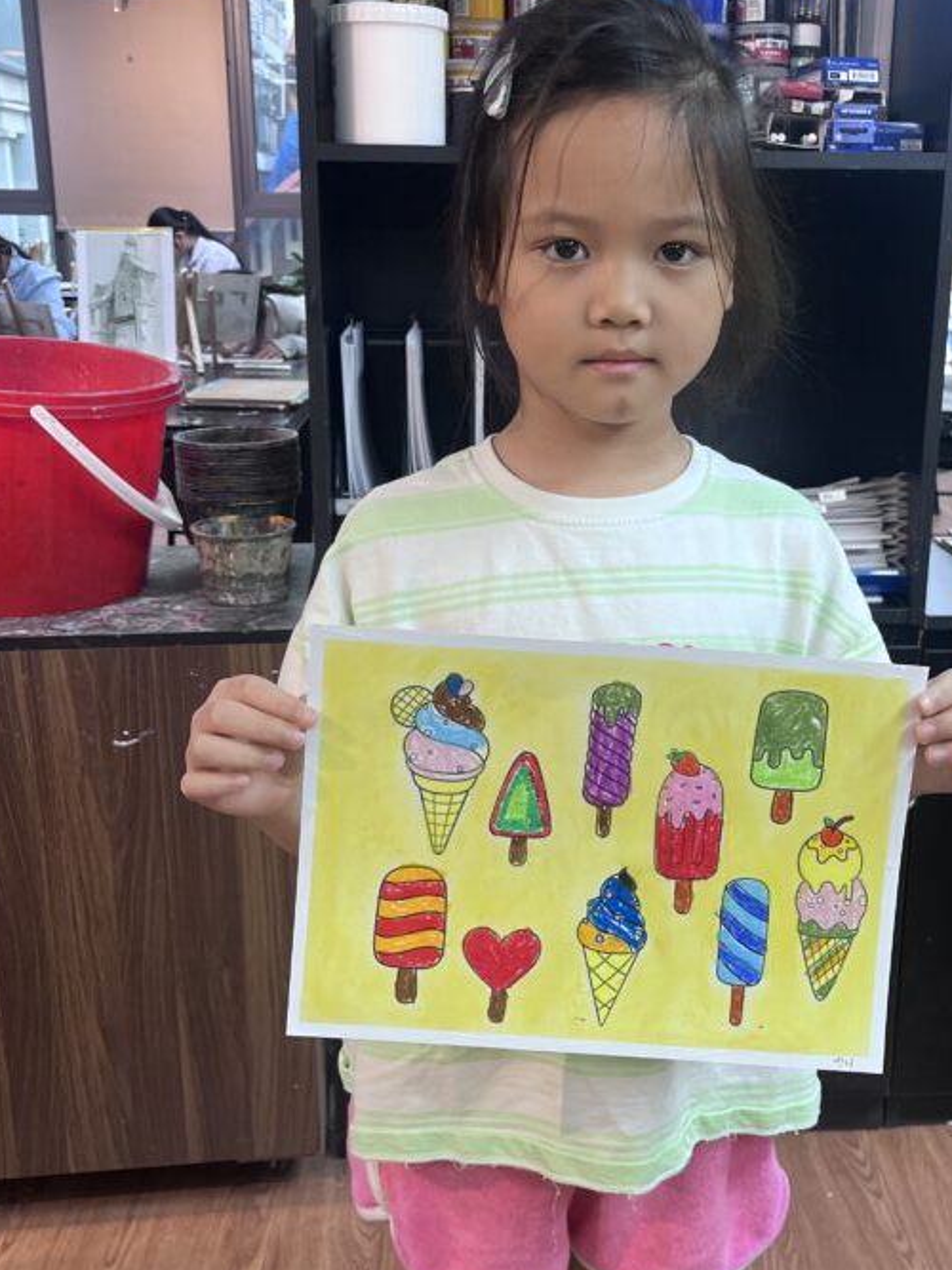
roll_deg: -0.1
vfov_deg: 47.8
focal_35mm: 39
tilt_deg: -15.0
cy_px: 598
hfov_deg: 36.6
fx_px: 1431
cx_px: 600
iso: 100
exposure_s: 1/100
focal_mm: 5.1
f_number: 1.6
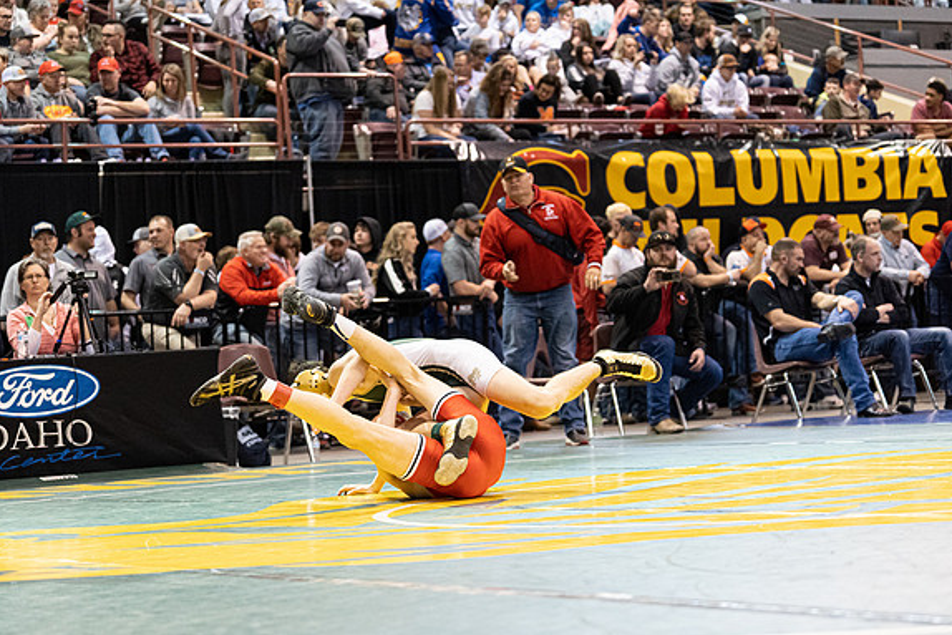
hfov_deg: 21.7
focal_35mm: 94
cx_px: 476
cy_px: 319
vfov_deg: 14.6
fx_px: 2486
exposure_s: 1/500
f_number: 4
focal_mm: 93
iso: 8000
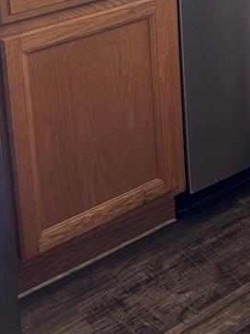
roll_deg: +0.9
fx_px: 762
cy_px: -144
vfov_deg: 21.4
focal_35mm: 79
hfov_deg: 16.5
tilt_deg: -10.6
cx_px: 406
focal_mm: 6.76
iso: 125
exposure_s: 1/120
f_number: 1.78
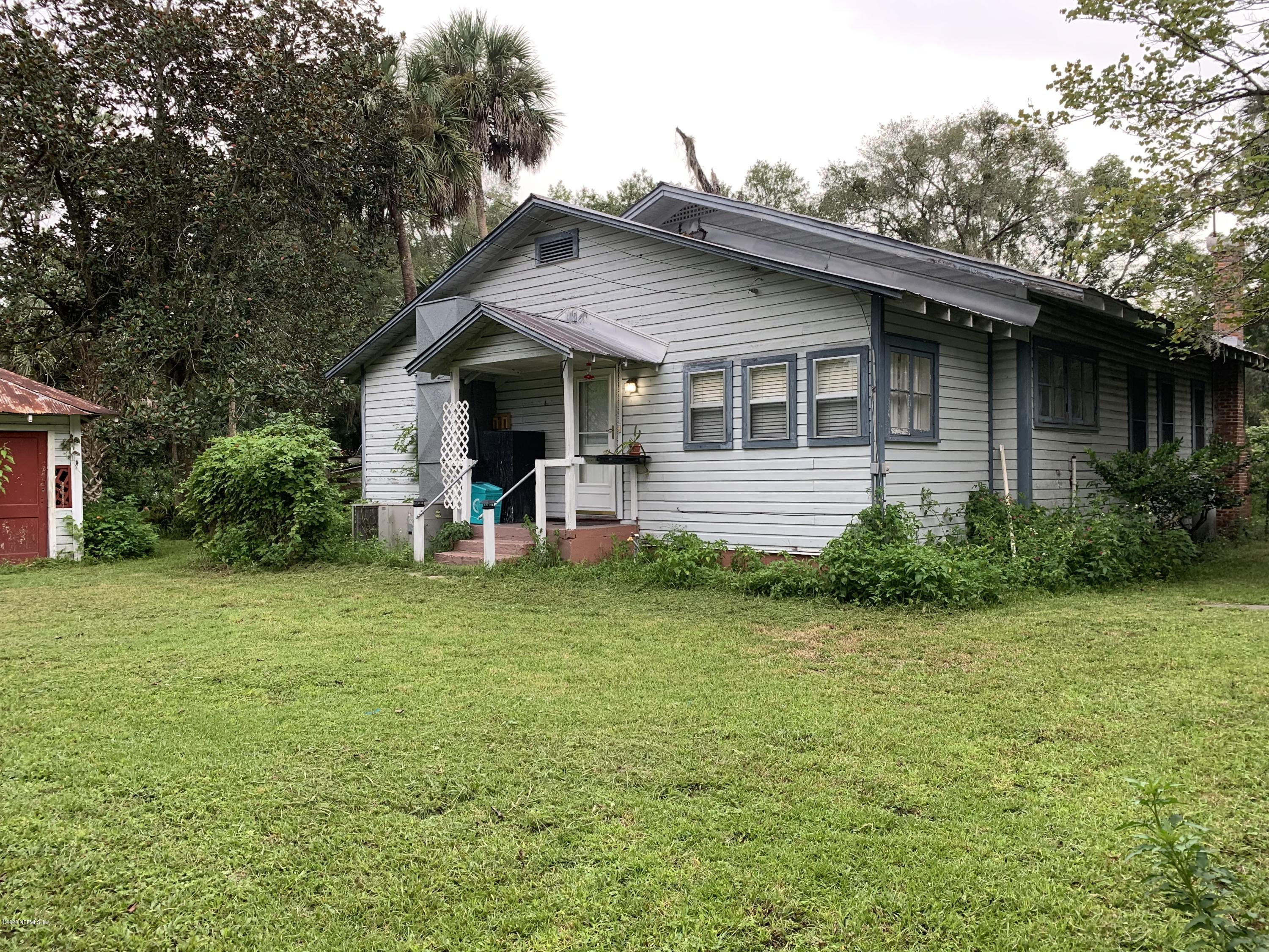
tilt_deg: +1.5
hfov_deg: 67.3
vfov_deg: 53.1
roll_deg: +0.3
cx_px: 634
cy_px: 476
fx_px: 953
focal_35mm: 26
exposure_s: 1/121
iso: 64
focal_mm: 4.25
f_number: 1.8
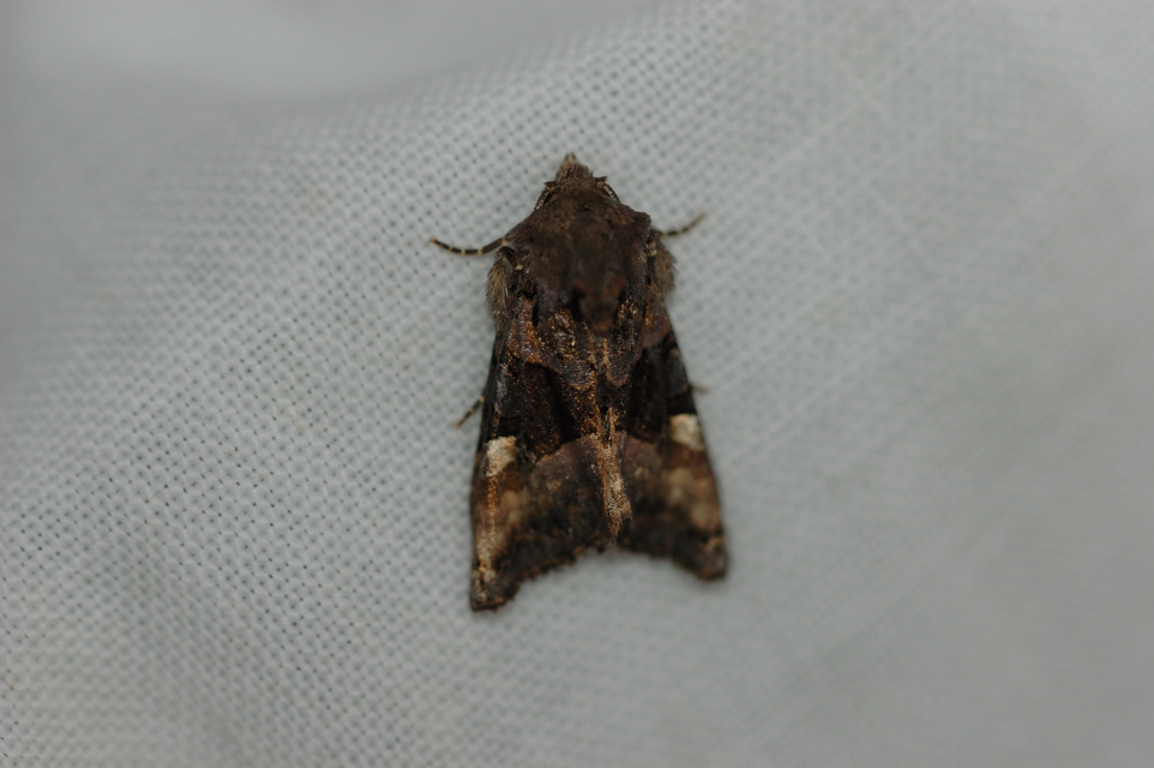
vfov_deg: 8.7
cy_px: 384
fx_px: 5045
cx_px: 577
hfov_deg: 13.0
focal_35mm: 158
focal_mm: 105
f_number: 6.3
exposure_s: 1/500
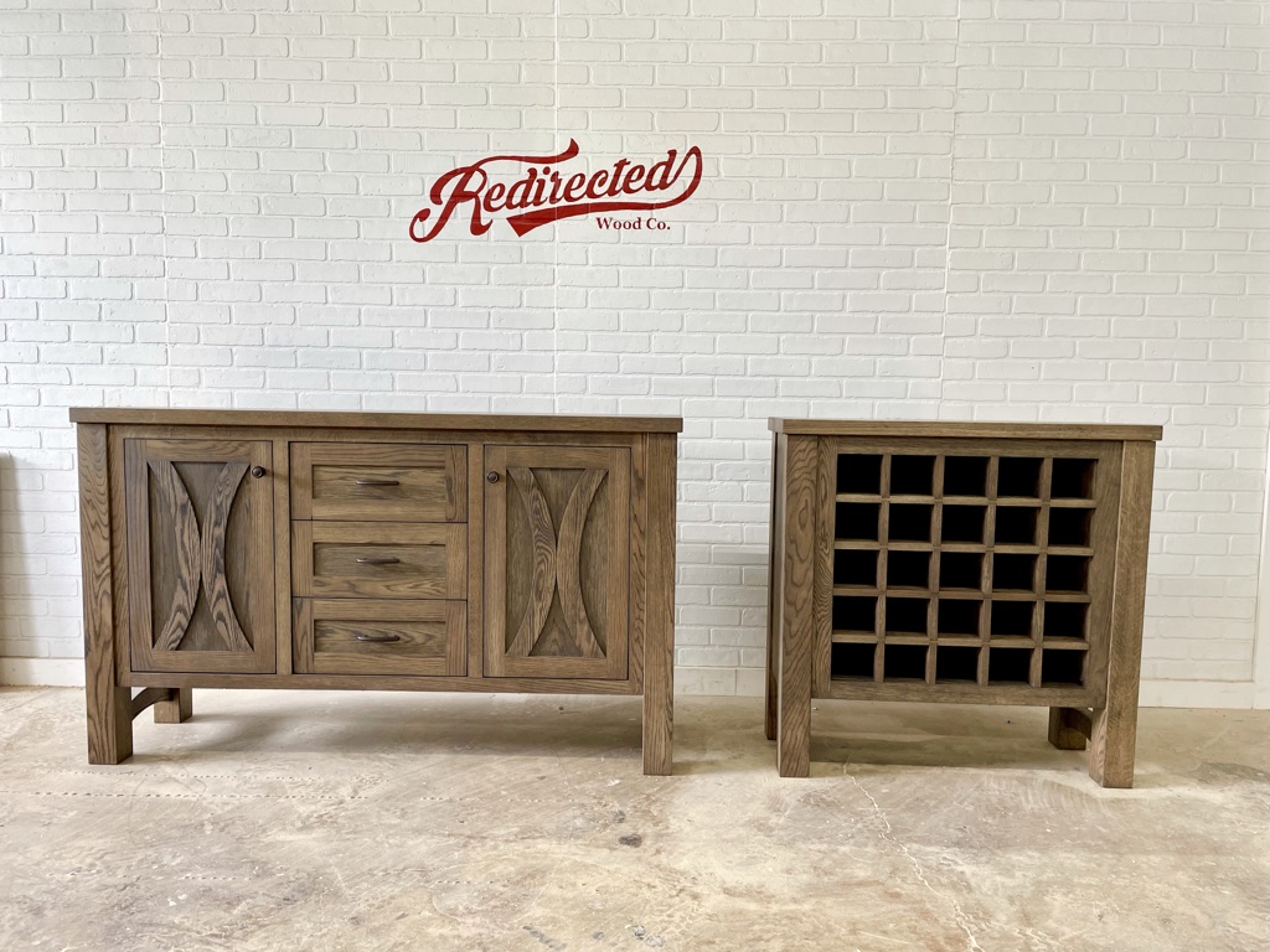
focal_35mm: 26
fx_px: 954
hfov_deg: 67.3
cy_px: 476
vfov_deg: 53.1
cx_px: 635
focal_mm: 4.2
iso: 64
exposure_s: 1/60
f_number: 1.6
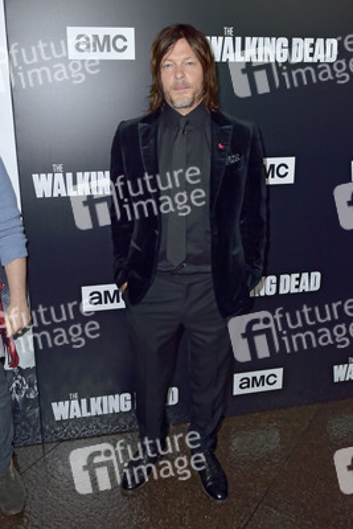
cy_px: 264
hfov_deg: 45.0
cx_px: 176
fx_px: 426
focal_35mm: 29
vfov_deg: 63.6
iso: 400
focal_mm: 29
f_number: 5.6
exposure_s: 1/200
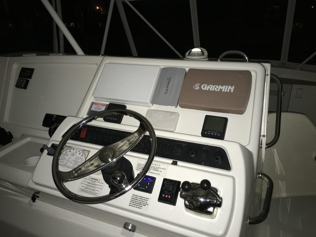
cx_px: 158
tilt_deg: -21.2
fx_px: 265
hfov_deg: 61.7
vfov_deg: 48.2
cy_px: 118
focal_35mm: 29
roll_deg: +0.3
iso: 100
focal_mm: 4.15
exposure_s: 1/16
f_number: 2.2
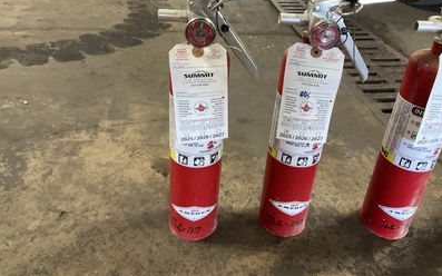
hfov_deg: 61.2
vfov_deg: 40.4
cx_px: 222
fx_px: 373
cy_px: 110
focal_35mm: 31
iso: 200
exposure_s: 1/40
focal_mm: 3
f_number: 1.8
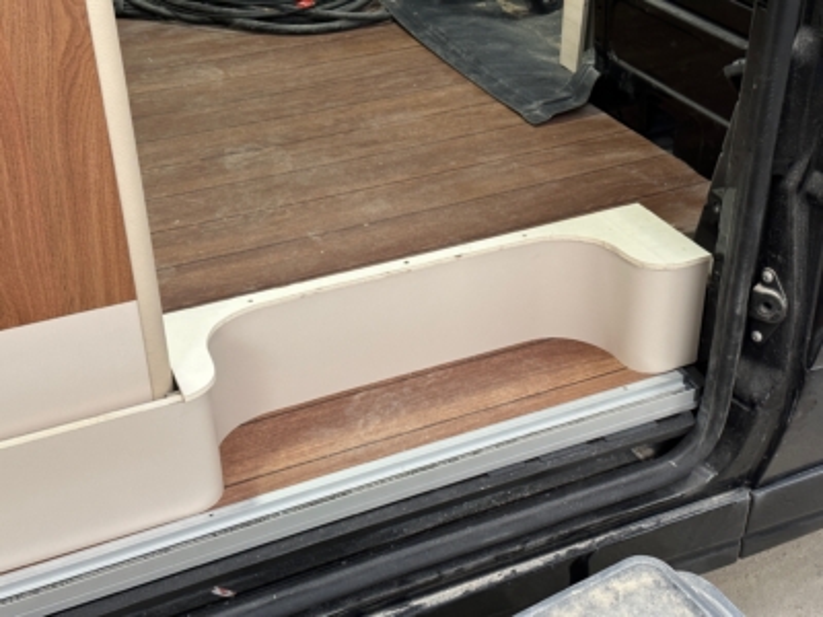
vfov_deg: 30.3
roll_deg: +1.9
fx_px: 1141
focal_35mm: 48
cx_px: 412
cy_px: 308
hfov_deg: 39.7
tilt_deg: -33.6
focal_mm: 6.86
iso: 200
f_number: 1.78
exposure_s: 1/50
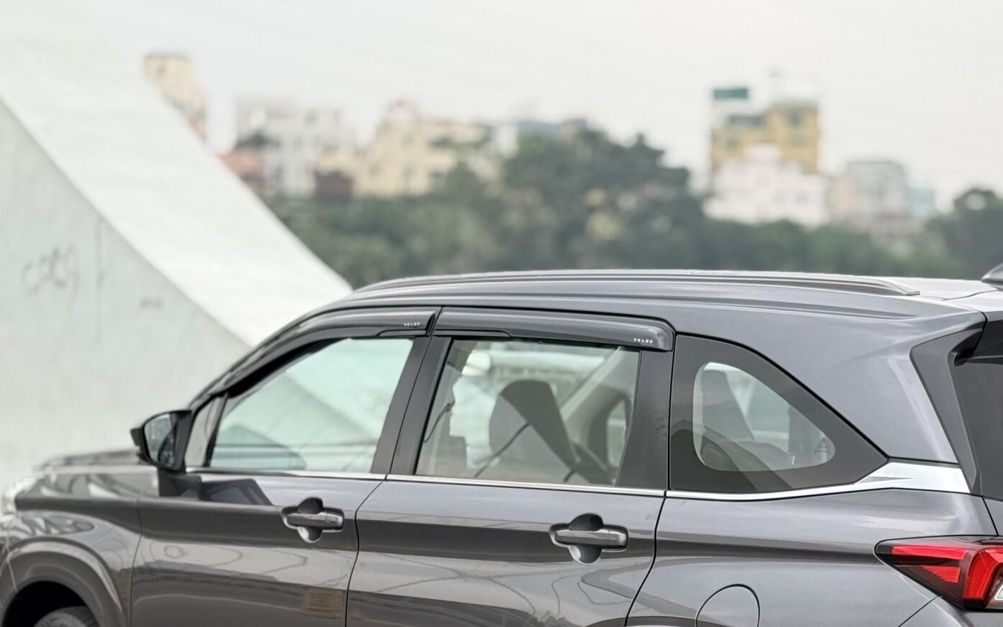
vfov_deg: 13.9
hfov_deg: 22.1
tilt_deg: -5.8
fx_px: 2542
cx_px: 763
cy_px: 570
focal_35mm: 93
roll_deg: -0.5
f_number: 1.78
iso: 100
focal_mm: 6.76
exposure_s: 1/349
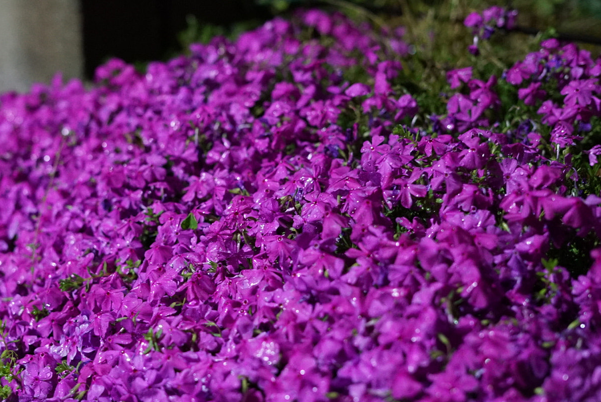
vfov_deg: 20.3
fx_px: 1119
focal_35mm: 67
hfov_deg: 29.9
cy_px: 229
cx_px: 212
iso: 6400
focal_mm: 50
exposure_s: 1/15
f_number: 2.8
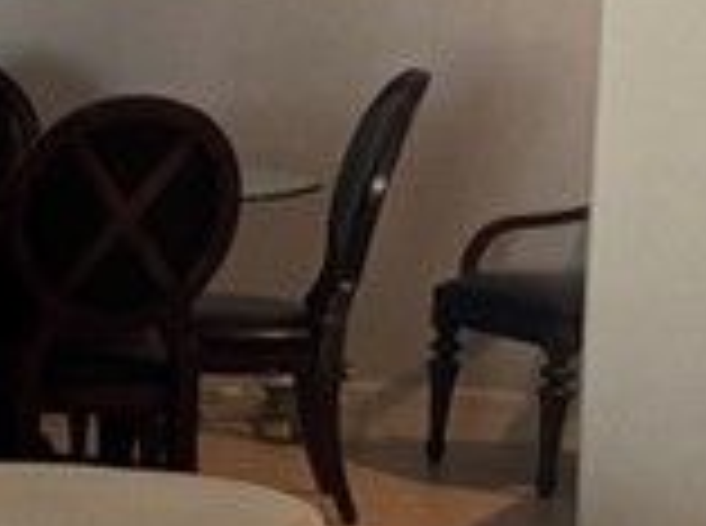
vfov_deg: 9.4
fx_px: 3195
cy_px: 369
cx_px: -949
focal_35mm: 157
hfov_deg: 10.8
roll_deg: +1.1
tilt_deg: -6.6
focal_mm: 6.76
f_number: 1.78
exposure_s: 1/60
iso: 320
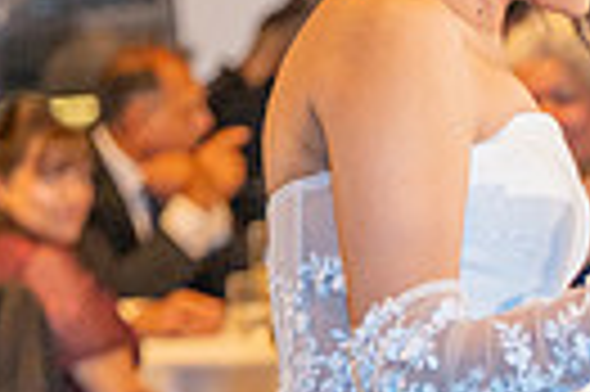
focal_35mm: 311
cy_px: 516
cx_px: 883
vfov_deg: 4.4
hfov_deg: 6.5
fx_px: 5091
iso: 1000
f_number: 2.8
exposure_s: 1/125
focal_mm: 70
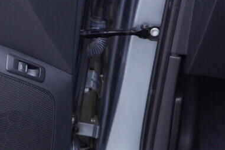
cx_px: -194
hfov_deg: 13.4
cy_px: 16
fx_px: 850
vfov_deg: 10.0
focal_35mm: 136
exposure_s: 1/40
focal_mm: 24
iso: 125
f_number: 2.8
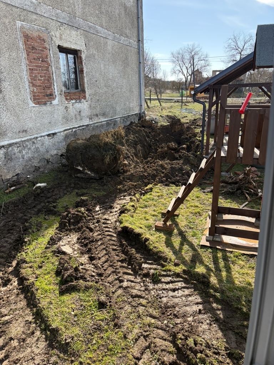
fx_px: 274
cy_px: 182
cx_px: 137
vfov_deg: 67.3
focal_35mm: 26
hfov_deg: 53.1
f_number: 1.6
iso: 64
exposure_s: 1/1048
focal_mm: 5.96
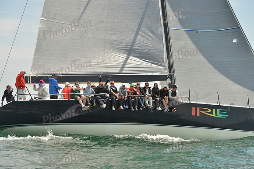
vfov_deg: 15.2
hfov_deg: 22.6
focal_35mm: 90
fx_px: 635
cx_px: 127
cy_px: 84
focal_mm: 90
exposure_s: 1/1250
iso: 280
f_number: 7.1
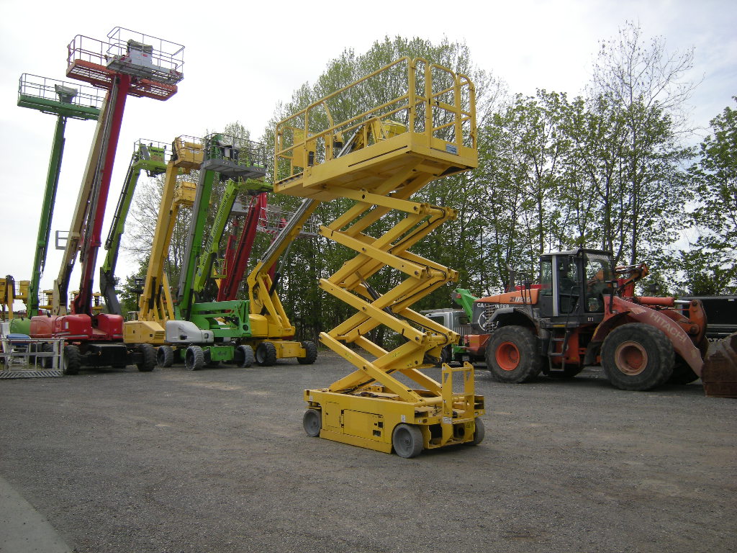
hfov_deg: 63.4
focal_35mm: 28
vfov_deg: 49.7
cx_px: 368
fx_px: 596
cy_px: 276
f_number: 5.6
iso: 64
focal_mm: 4.7
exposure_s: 1/213
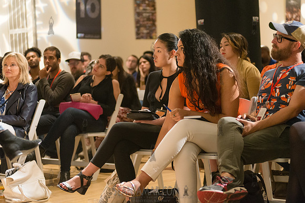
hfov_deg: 25.4
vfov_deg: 17.1
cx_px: 152
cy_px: 102
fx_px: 678
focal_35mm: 80
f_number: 2.8
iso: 4000
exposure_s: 1/200
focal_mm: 80
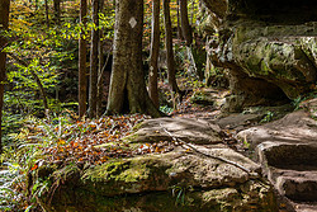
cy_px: 121
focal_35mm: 65
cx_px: 179
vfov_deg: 20.9
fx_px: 573
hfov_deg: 30.9
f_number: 6.3
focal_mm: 28
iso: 200
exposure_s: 1/125
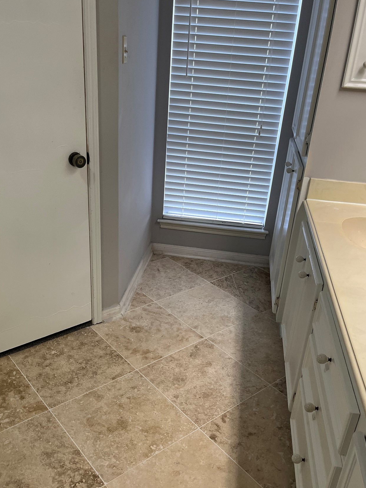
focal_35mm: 32
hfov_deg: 44.1
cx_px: 174
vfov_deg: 56.7
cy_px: 269
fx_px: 451
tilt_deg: -28.3
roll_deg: -3.0
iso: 80
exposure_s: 1/120
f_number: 1.6
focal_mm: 5.1
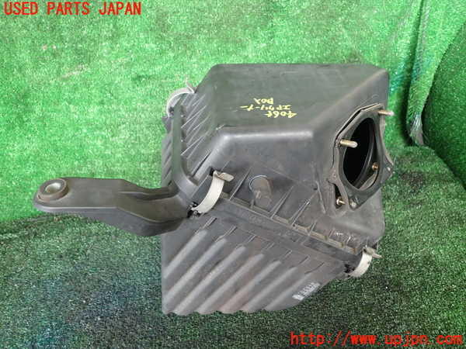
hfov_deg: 60.0
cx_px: 233
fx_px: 404
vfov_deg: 46.8
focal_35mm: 30
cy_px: 174
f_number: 2.3
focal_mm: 5.4
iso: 200
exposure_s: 1/30
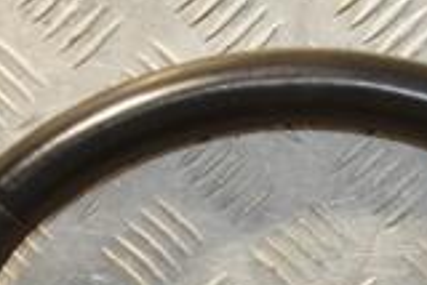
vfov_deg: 6.3
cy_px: 471
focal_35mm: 214
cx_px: 238
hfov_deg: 9.6
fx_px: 2541
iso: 800
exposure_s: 1/125
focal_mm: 38
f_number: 5
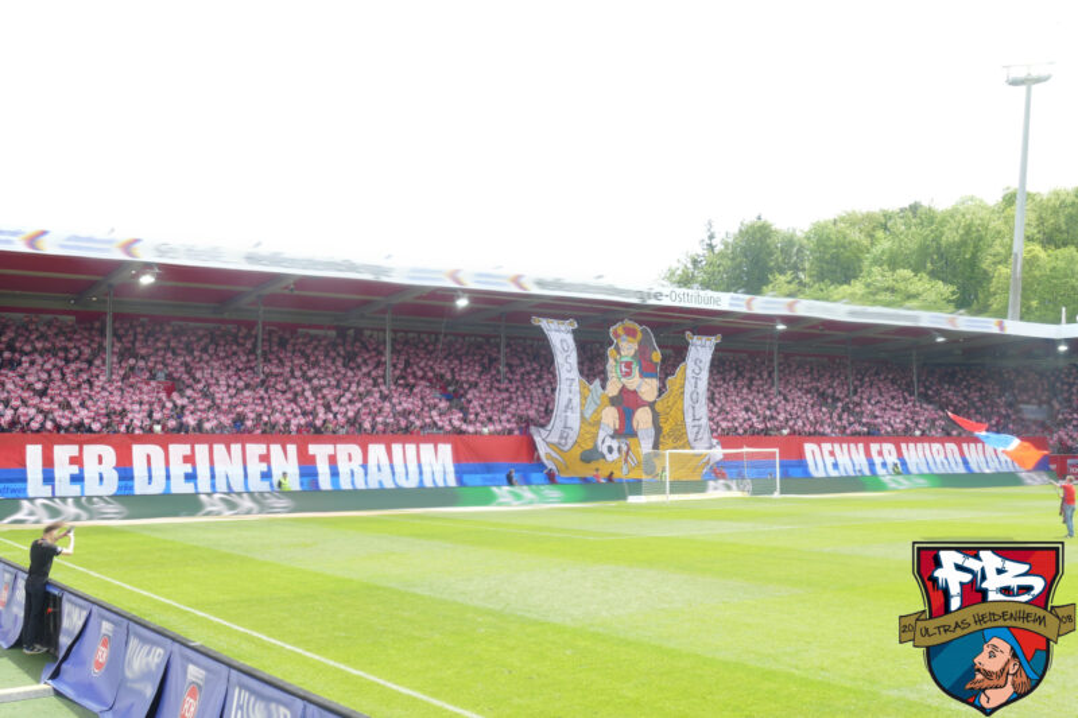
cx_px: 539
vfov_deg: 28.6
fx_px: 1407
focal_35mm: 47
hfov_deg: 41.9
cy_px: 359
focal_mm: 17
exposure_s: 1/1300
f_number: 3.3
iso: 160
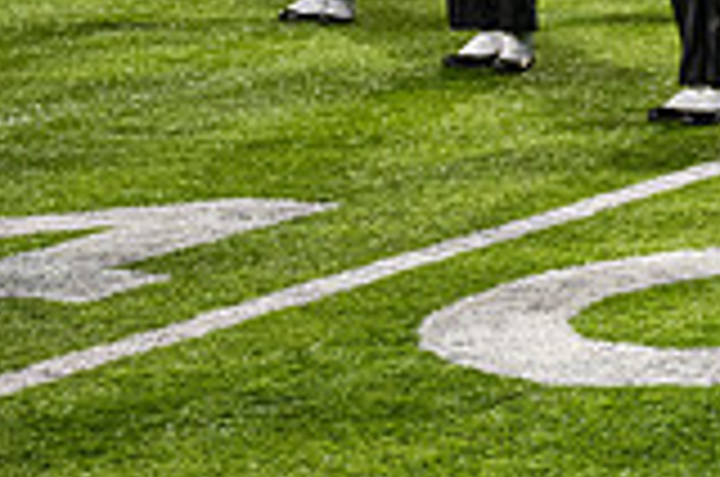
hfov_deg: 10.3
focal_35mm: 189
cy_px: -178
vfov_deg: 7.1
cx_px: 1296
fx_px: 3772
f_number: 3.2
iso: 1250
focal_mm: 52
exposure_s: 1/500
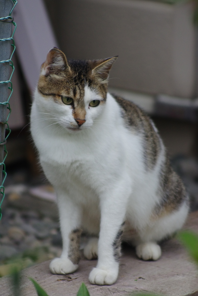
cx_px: 99
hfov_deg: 4.8
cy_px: 148
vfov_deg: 7.2
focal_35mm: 285
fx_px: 2351
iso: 1600
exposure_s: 1/250
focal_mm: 190
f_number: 5.6
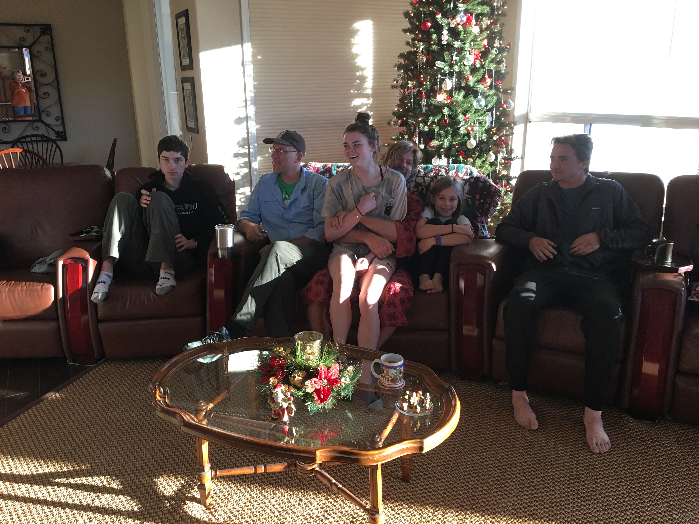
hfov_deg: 61.7
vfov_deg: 48.2
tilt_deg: -15.2
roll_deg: +0.8
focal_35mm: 29
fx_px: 586
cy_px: 262
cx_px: 350
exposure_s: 1/30
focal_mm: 4.15
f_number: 2.2
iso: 40
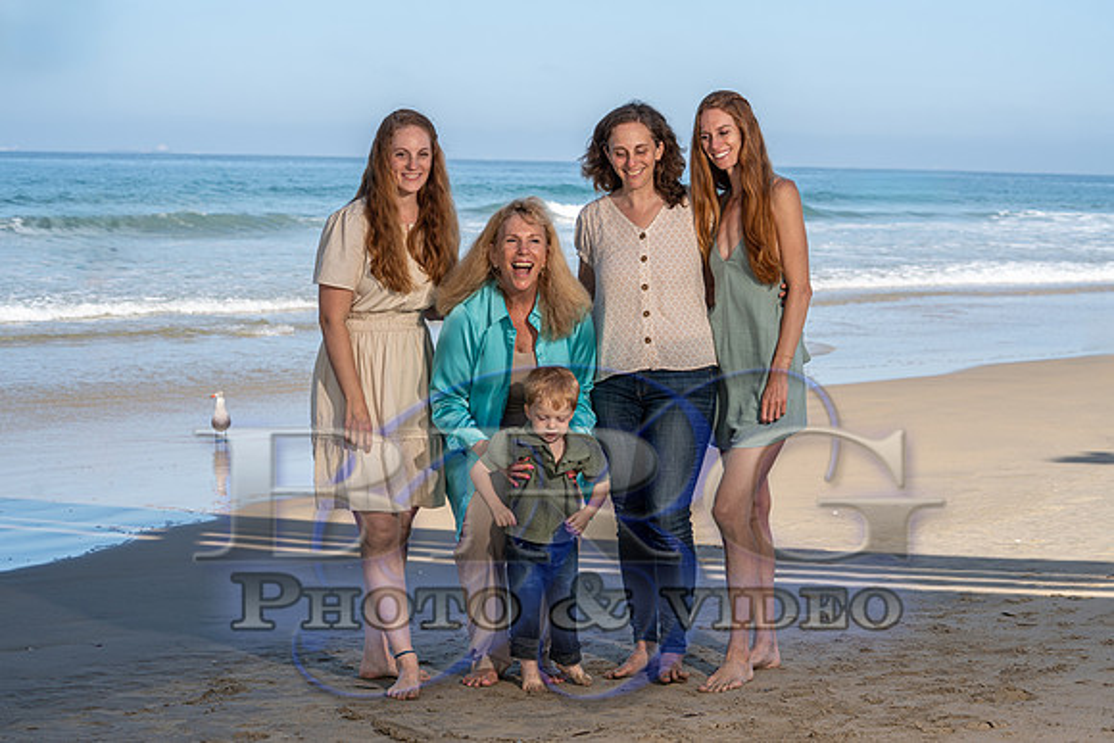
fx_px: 2383
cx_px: 557
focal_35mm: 77
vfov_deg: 17.7
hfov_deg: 26.3
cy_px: 372
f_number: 7.1
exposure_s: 1/250
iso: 160
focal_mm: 77
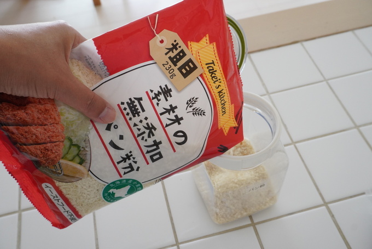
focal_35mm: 34
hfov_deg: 55.1
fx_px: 357
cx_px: 186
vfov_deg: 38.4
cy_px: 124
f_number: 8
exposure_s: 1/40
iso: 1250
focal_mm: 23
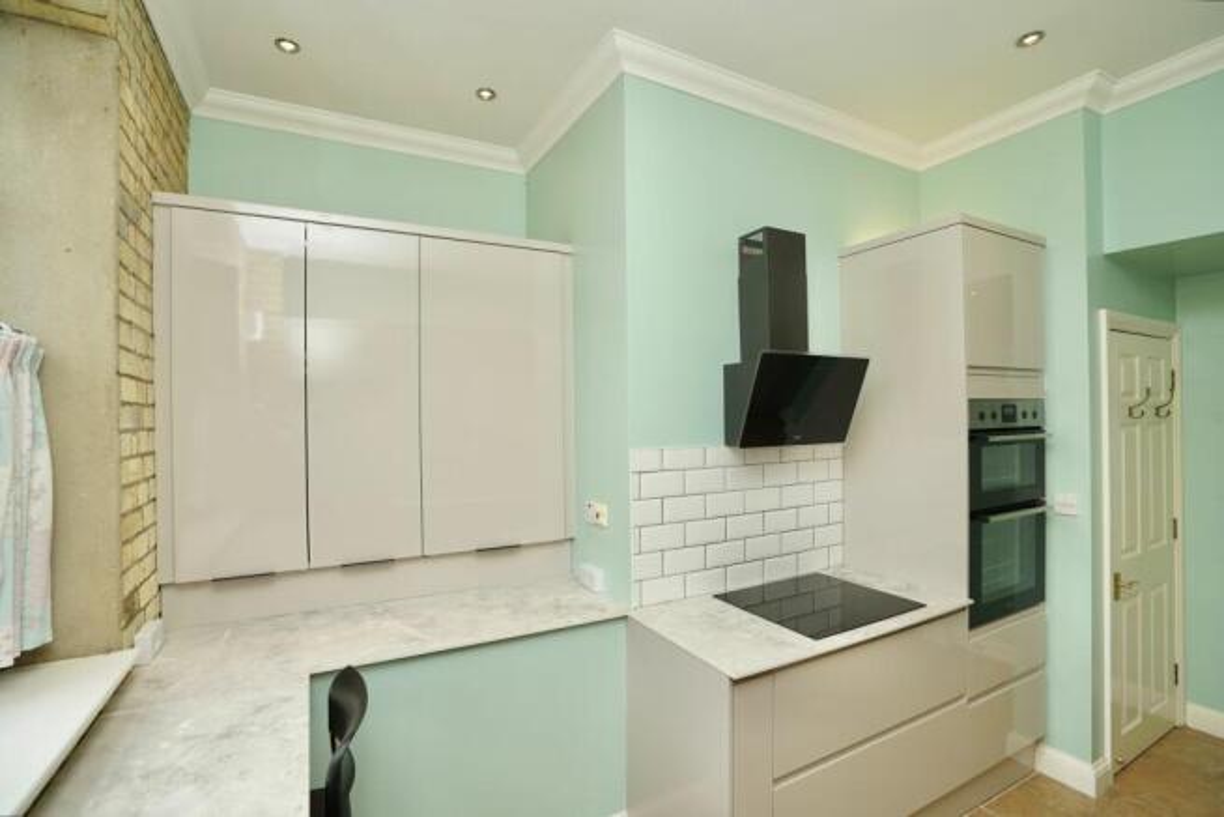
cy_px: 408
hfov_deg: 96.7
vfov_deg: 73.8
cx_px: 612
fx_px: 544
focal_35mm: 16
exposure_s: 1/160
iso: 200
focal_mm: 16
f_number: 4
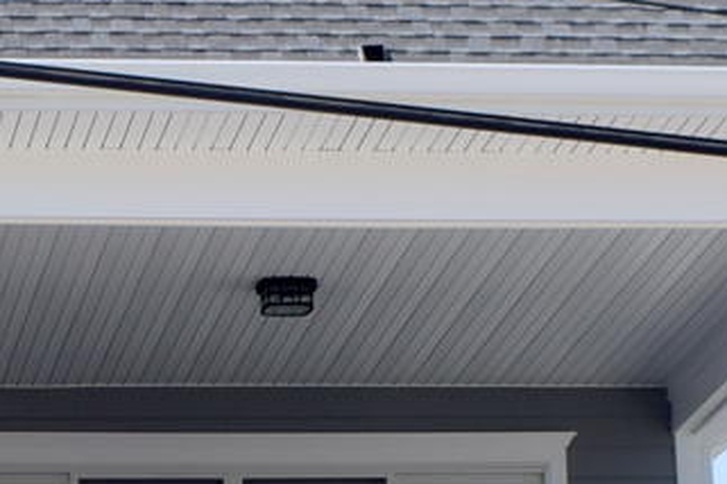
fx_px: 5795
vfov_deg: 4.7
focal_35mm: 287
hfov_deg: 7.1
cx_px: -129
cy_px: 789
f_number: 10
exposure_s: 1/400
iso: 200
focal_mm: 38
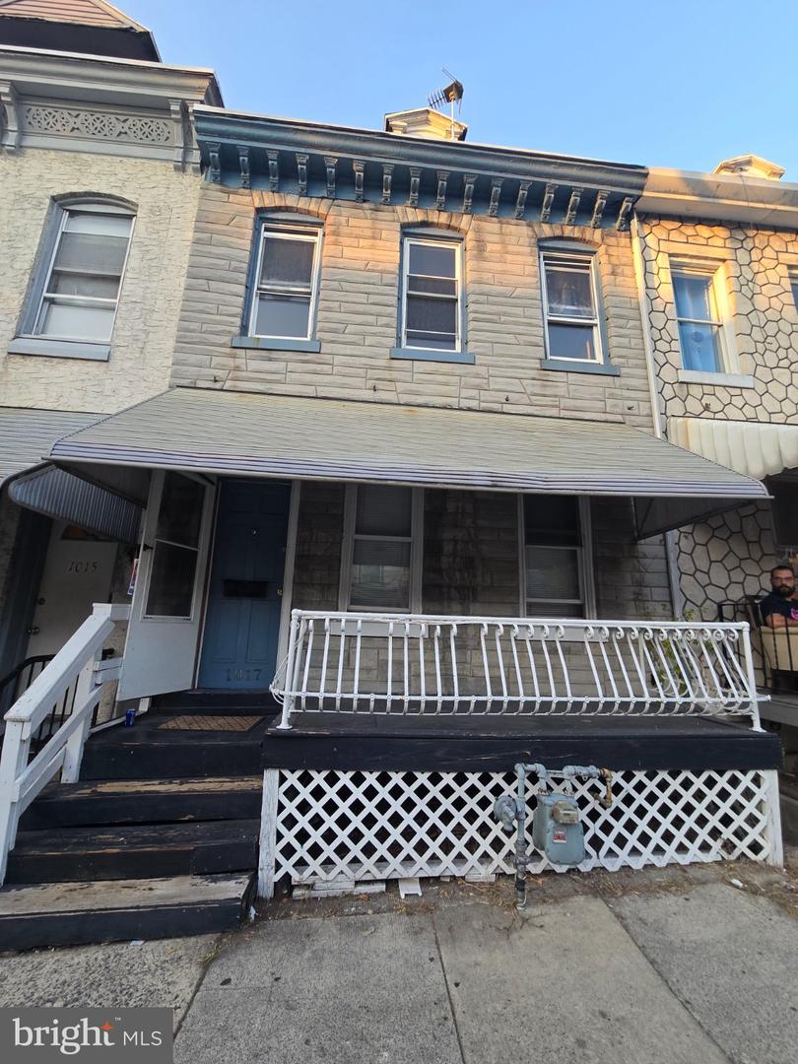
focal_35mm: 13
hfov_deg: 89.9
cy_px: 532
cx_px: 399
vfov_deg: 106.2
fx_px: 400
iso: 50
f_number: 2.2
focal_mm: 2.2
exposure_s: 1/121
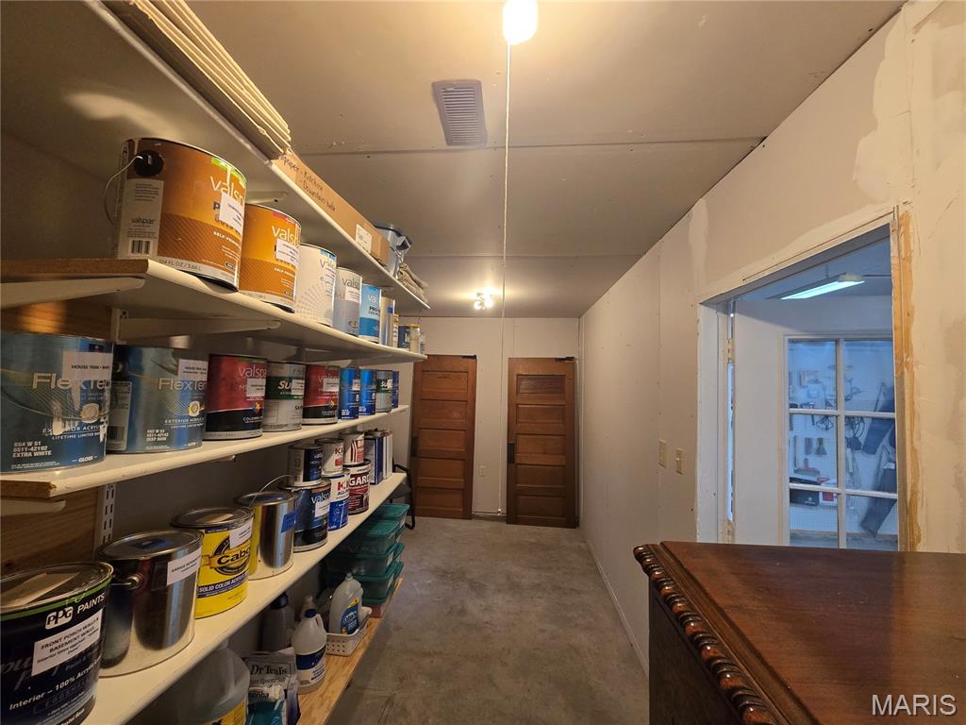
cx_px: 483
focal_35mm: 13
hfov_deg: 106.2
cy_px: 362
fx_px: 363
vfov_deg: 89.9
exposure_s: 1/60
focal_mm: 2.2
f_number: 2.2
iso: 200
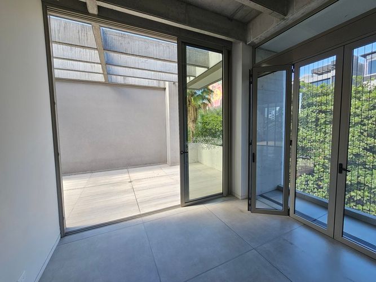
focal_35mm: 13
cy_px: 141
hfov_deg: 106.2
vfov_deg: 89.9
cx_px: 188
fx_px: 141
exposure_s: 1/120
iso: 50
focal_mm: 2.2
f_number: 2.2
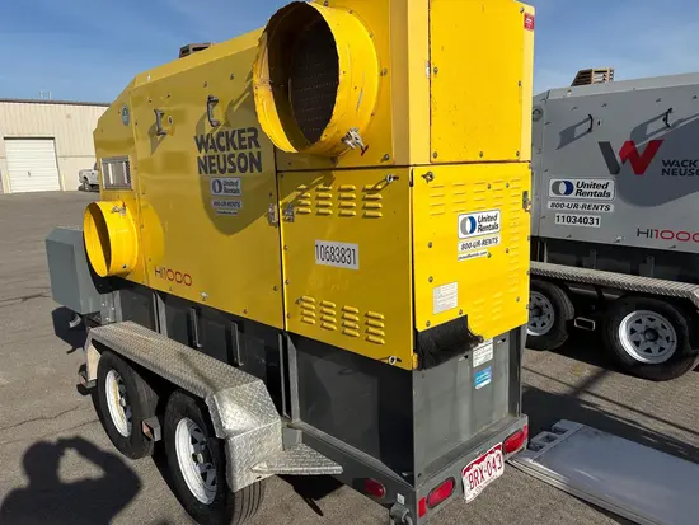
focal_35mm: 26
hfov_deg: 67.3
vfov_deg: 53.1
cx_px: 350
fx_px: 525
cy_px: 262
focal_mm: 5.96
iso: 50
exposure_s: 1/7813
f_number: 1.6
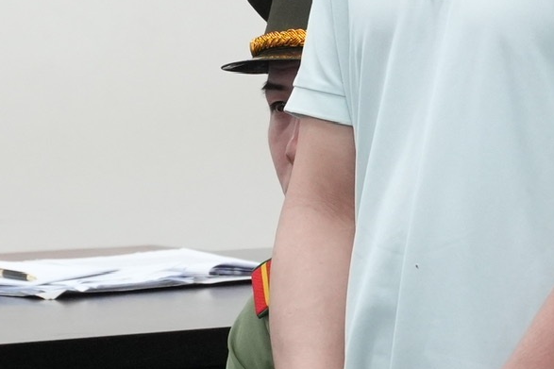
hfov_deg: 4.9
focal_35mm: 419
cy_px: 83
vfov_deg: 3.3
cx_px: 445
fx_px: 6446
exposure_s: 1/100
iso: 1600
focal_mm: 64
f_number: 6.3
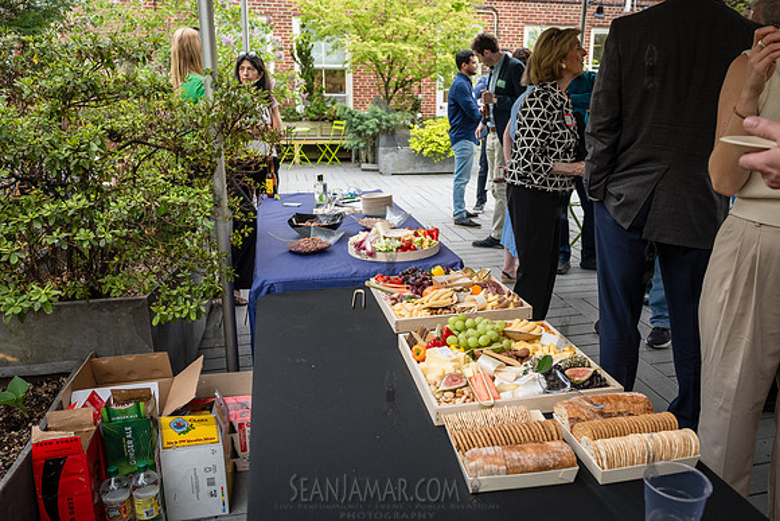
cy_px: 256
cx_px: 428
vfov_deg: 46.2
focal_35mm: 28
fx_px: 610
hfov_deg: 65.1
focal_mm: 24
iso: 640
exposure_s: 1/320
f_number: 4
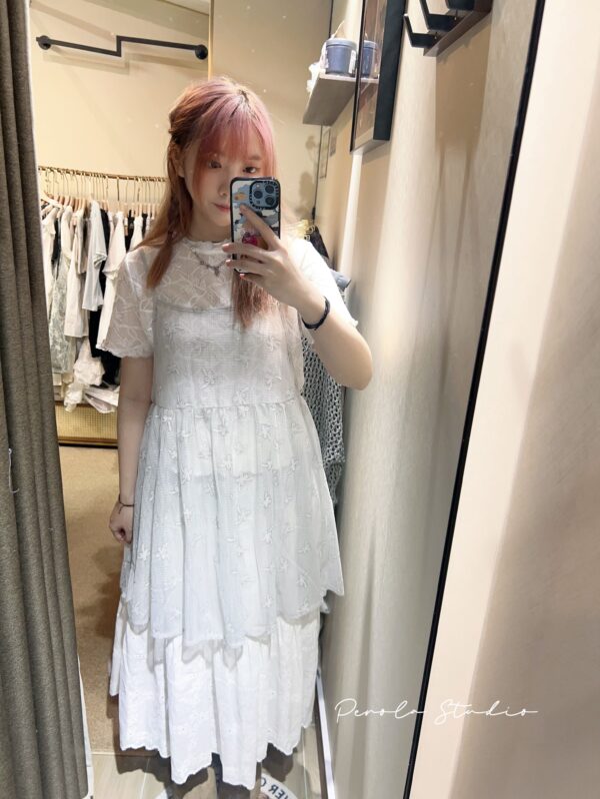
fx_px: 601
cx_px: 300
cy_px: 400
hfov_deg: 53.1
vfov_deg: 67.3
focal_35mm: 26
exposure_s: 1/50
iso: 125
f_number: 1.5
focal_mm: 5.7
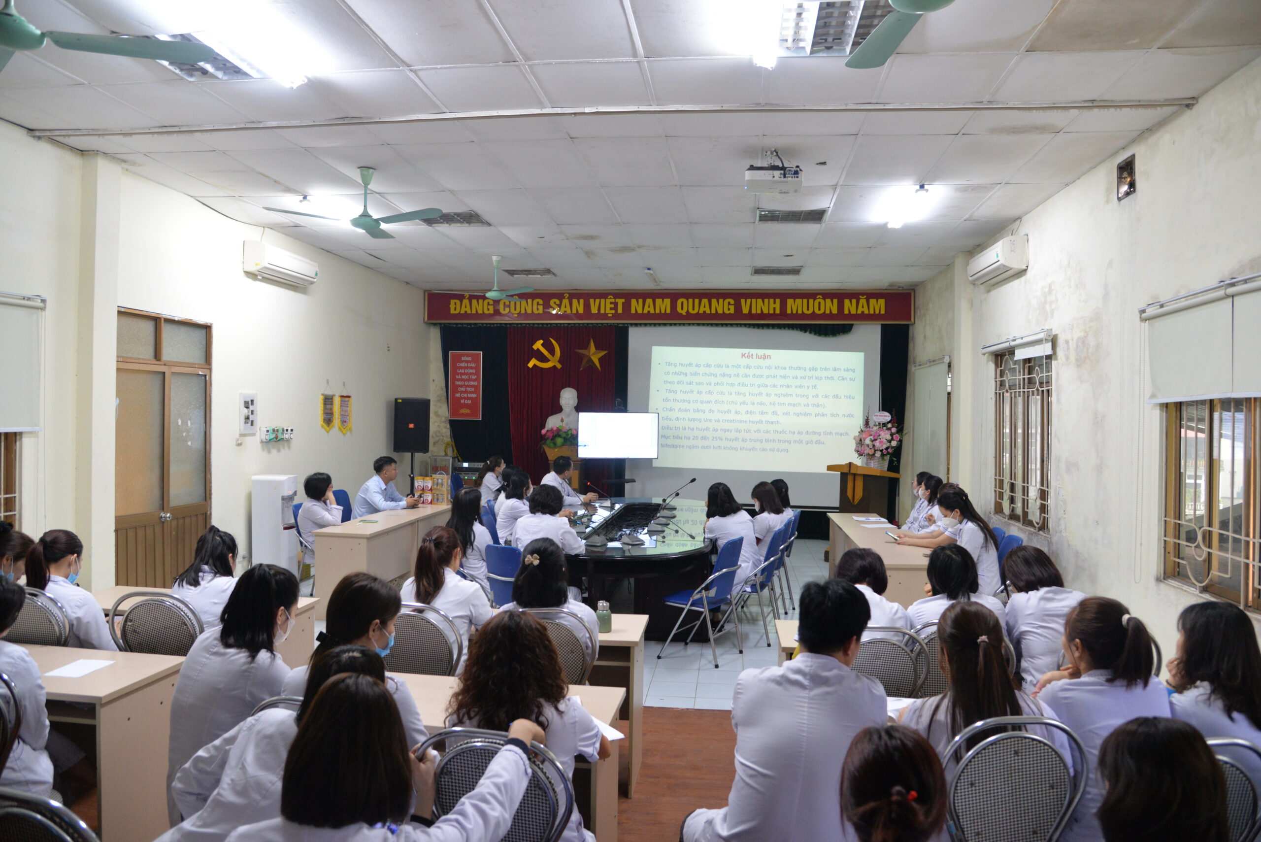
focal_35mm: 24
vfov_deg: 53.2
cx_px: 630
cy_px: 421
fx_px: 841
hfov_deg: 73.7
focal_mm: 24
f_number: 4.5
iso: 1600
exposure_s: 1/80
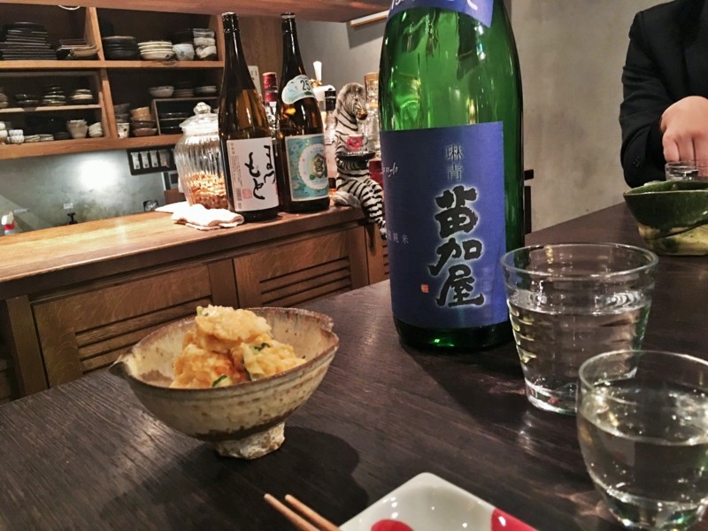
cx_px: 354
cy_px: 266
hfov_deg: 61.7
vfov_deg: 48.2
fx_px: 593
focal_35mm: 29
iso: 100
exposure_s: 1/4
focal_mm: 4.15
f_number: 2.2
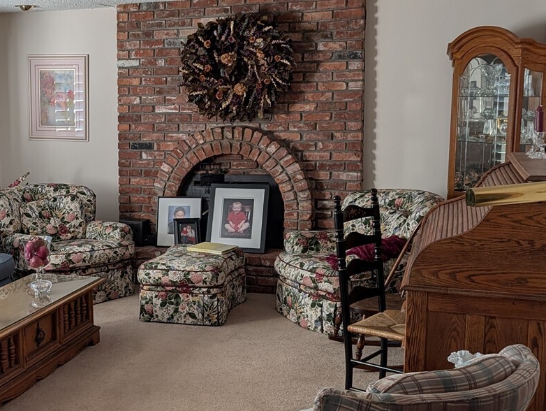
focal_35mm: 49
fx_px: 774
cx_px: 141
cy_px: 195
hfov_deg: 38.0
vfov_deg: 29.7
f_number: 1.68
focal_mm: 6.9
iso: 28
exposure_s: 1/40.7
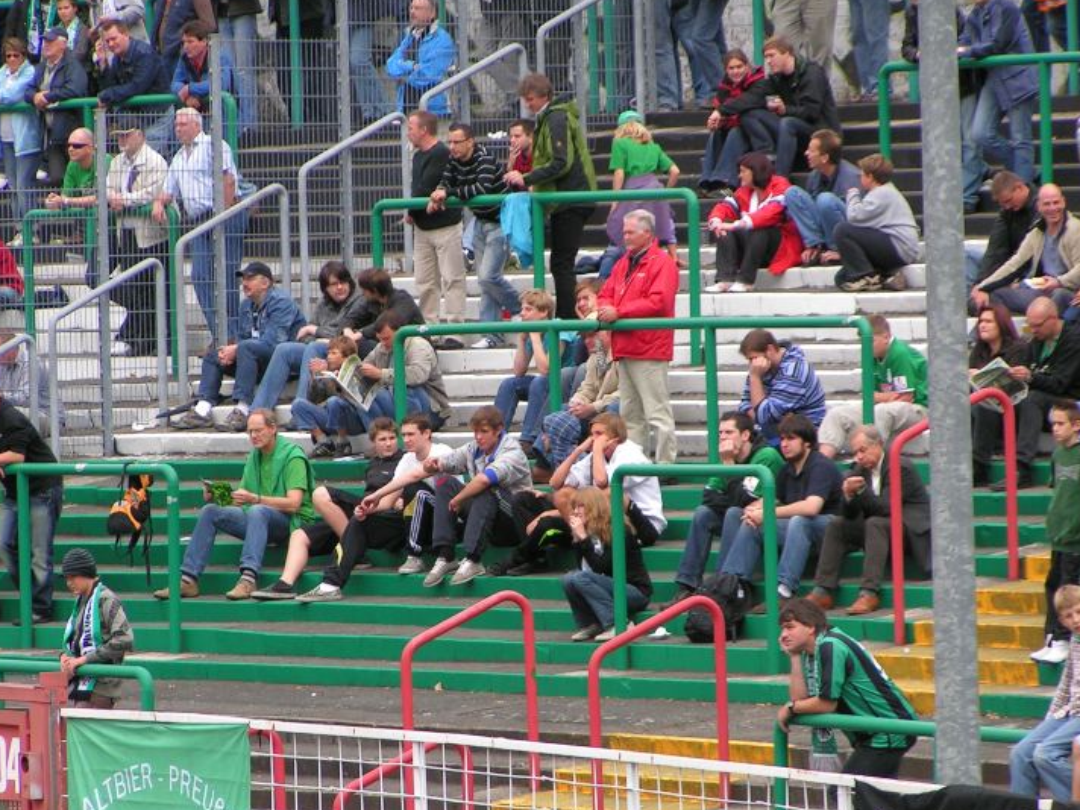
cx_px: 485
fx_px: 8268
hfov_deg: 7.5
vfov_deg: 5.6
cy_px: 447
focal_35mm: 265
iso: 50
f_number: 3.5
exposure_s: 1/320
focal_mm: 36.1
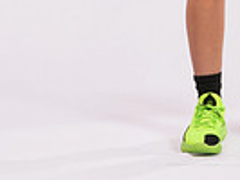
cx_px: 249
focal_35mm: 227
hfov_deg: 8.7
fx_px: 1575
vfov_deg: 6.3
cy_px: -205
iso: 250
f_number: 11
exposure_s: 1/125
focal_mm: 70
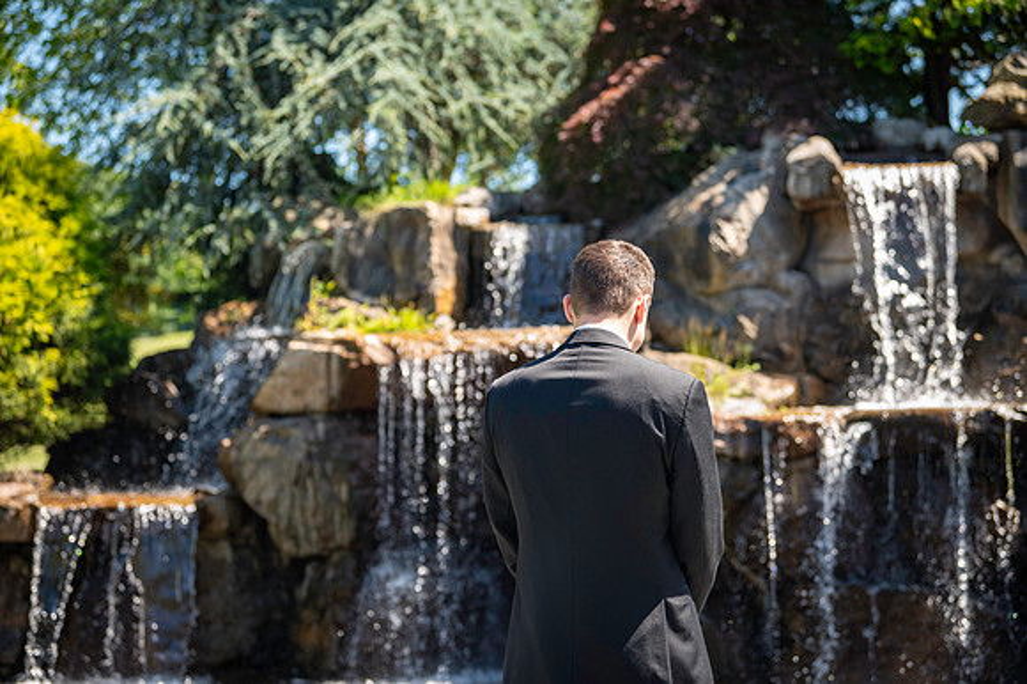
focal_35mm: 70
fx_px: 1996
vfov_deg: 19.4
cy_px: 342
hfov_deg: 28.9
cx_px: 514
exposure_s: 1/3200
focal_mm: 70
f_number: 3.5
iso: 1000
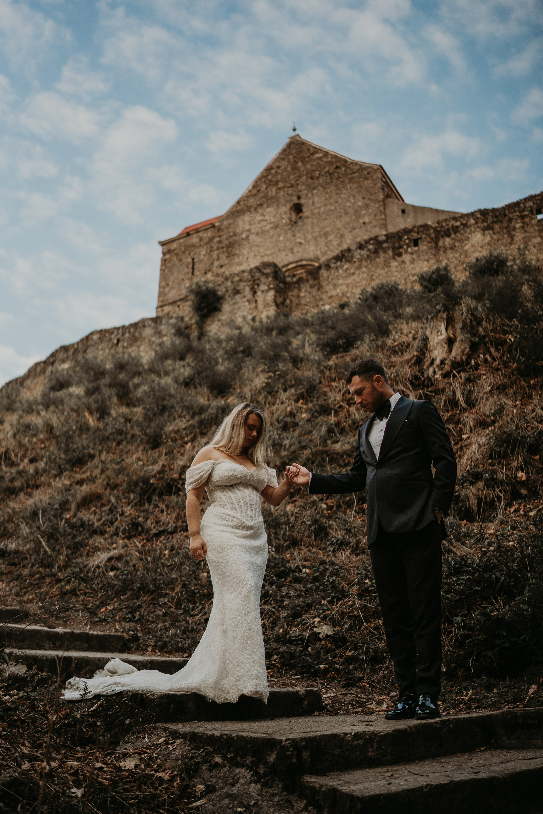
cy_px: 407
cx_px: 272
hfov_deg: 37.9
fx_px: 792
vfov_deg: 54.4
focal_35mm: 35
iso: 640
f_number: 1.4
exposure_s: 1/6400
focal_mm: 35
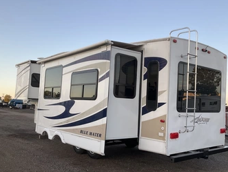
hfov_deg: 52.4
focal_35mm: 35
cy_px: 99
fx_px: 231
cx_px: 131
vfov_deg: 40.7
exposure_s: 1/223
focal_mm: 3
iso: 20
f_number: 1.8
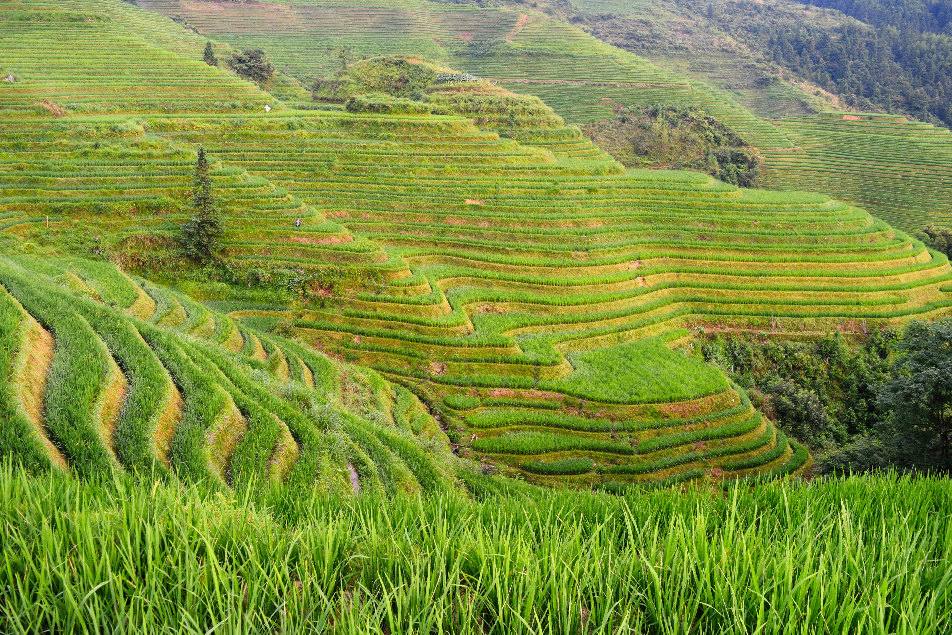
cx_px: 476
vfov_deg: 43.6
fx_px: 793
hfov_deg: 61.9
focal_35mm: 30
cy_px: 318
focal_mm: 20
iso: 400
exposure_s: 1/125
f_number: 5.6
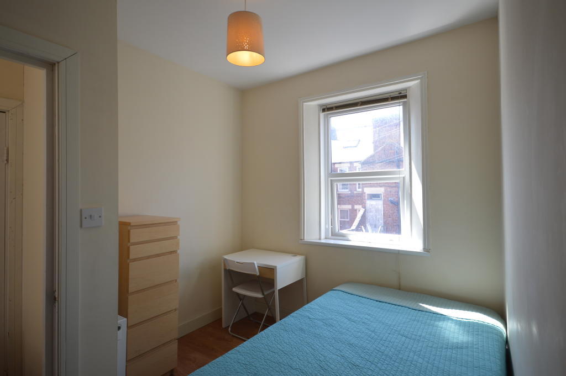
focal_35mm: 20
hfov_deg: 85.5
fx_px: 306
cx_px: 283
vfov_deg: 63.1
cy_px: 188
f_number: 5.6
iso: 320
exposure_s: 1/125
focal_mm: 13
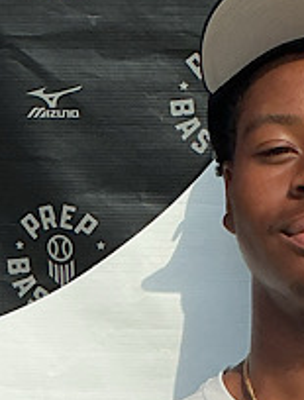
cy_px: 442
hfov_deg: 16.0
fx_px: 1034
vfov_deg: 20.8
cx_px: 372
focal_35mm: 89
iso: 25
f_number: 1.8
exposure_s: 1/3125
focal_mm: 3
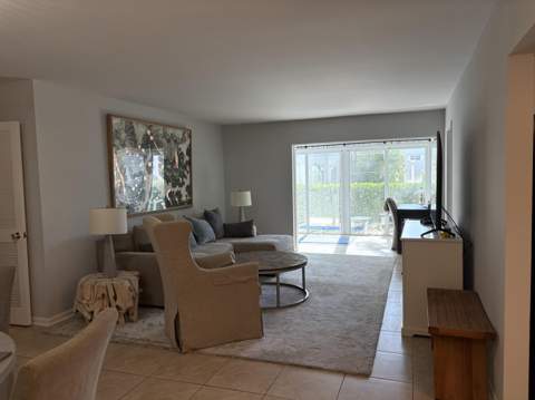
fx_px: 401
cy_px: 200
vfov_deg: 53.0
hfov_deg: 67.4
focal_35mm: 26
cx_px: 268
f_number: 1.6
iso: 125
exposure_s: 1/120
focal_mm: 5.96
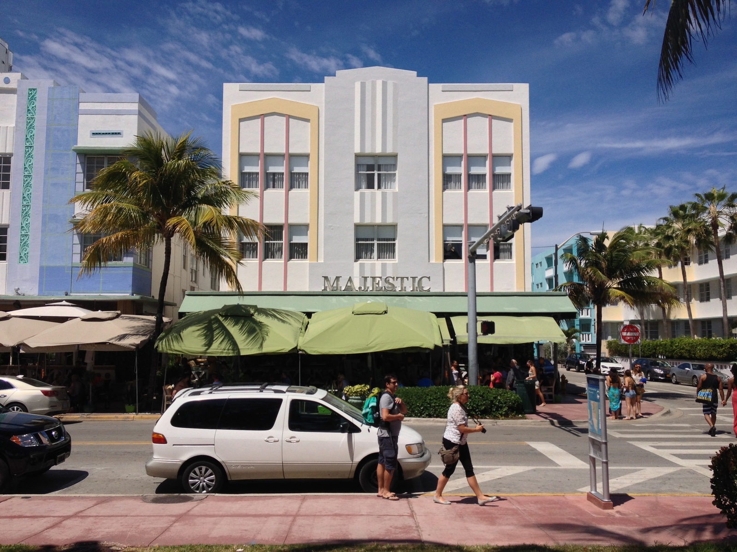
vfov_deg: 40.7
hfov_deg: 52.6
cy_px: 276
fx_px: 745
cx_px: 368
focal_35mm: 35
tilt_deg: +2.8
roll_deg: +0.4
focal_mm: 4.28
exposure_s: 1/3460
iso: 50
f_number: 2.4
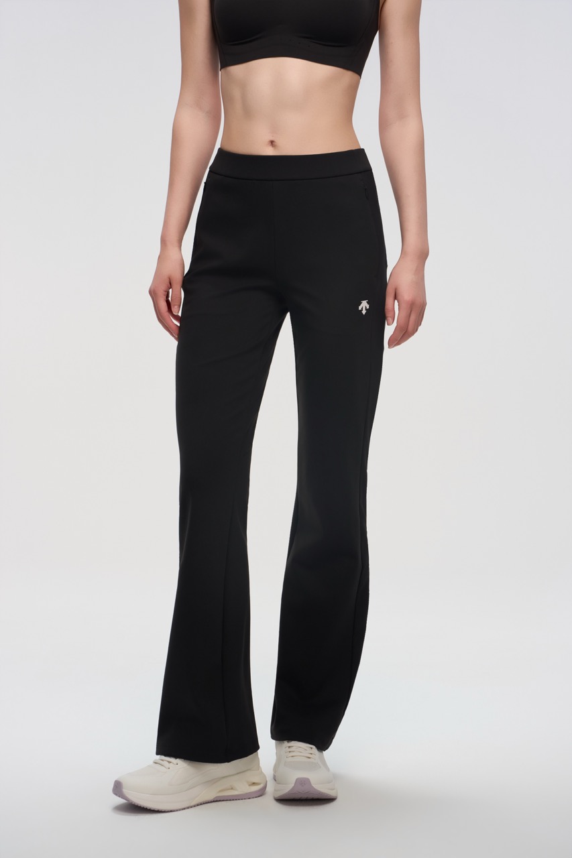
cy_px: 429
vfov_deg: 29.7
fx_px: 1621
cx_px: 286
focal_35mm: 68
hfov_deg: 20.0
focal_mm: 68
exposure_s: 1/400
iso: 250
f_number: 9
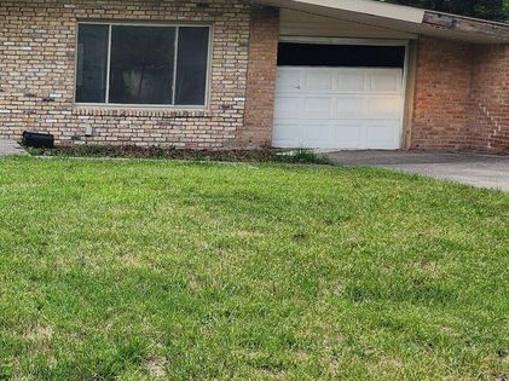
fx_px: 823
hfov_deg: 31.5
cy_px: 157
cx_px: -11
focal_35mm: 56
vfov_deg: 26.0
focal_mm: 6.4
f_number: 1.8
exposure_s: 1/180
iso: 25
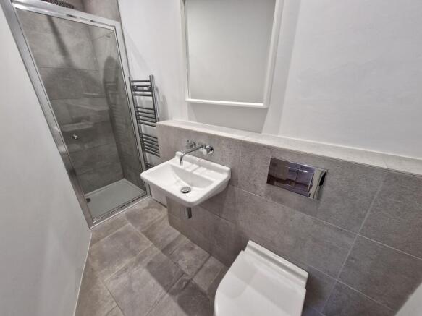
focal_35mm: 13
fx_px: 158
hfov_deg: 106.2
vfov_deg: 89.9
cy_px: 158
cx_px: 211
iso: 100
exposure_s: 1/50
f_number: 2.2
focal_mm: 1.74
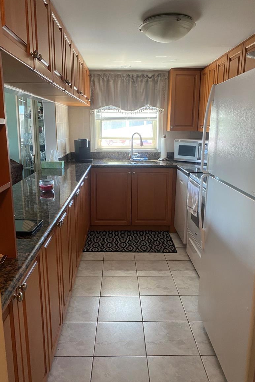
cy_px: 193
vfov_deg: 65.5
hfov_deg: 46.4
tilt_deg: -9.1
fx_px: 297
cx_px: 127
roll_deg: +1.4
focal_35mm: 28
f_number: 1.8
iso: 125
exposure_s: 1/60
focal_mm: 4.25
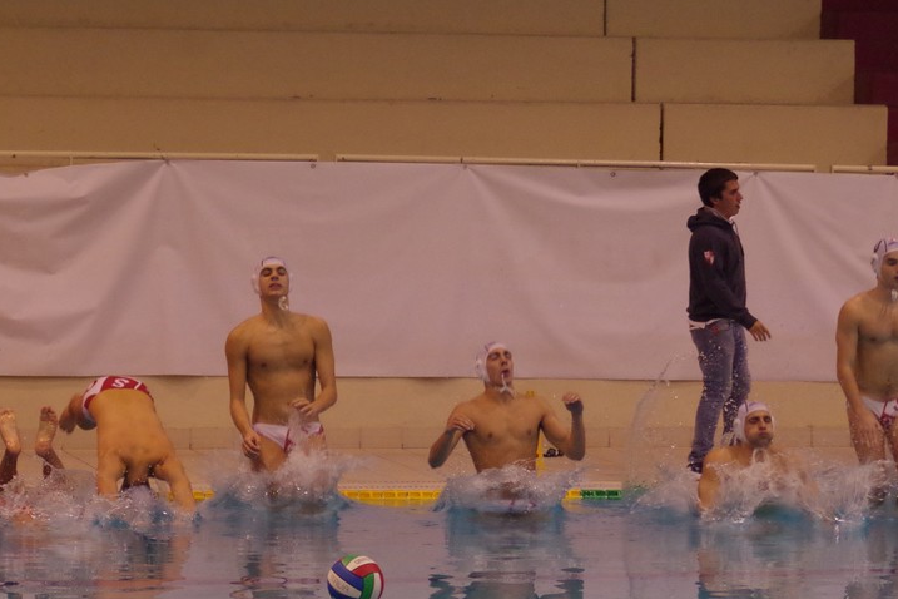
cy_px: 388
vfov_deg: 8.6
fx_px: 3991
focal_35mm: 160
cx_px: 529
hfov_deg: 12.8
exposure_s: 1/200
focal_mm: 75
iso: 2000
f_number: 4
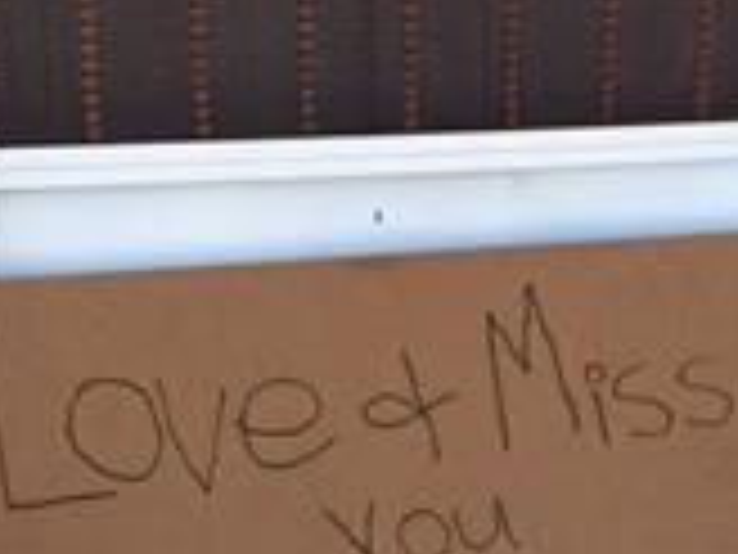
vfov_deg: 12.4
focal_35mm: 115
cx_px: 644
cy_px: 757
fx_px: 2452
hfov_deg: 16.9
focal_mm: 4.15
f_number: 2.2
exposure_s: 1/193
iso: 32
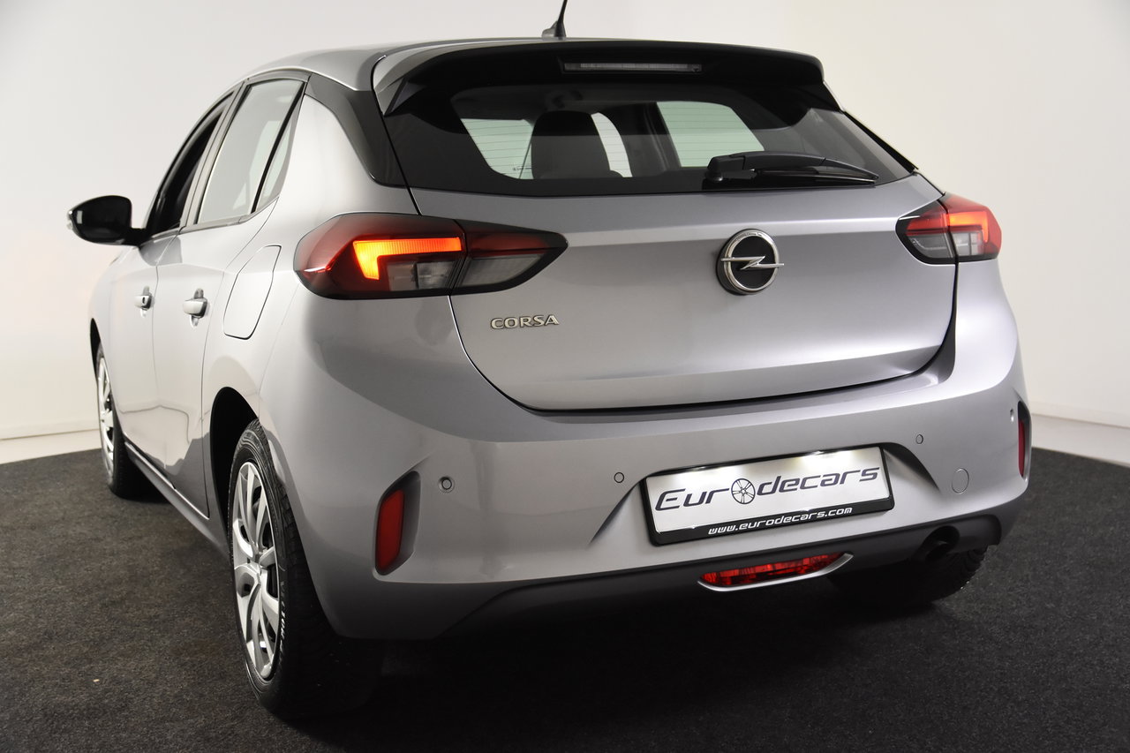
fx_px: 1459
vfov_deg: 28.9
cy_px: 376
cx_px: 565
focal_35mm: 46
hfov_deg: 42.3
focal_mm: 31
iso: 1600
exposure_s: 1/80
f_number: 4.5
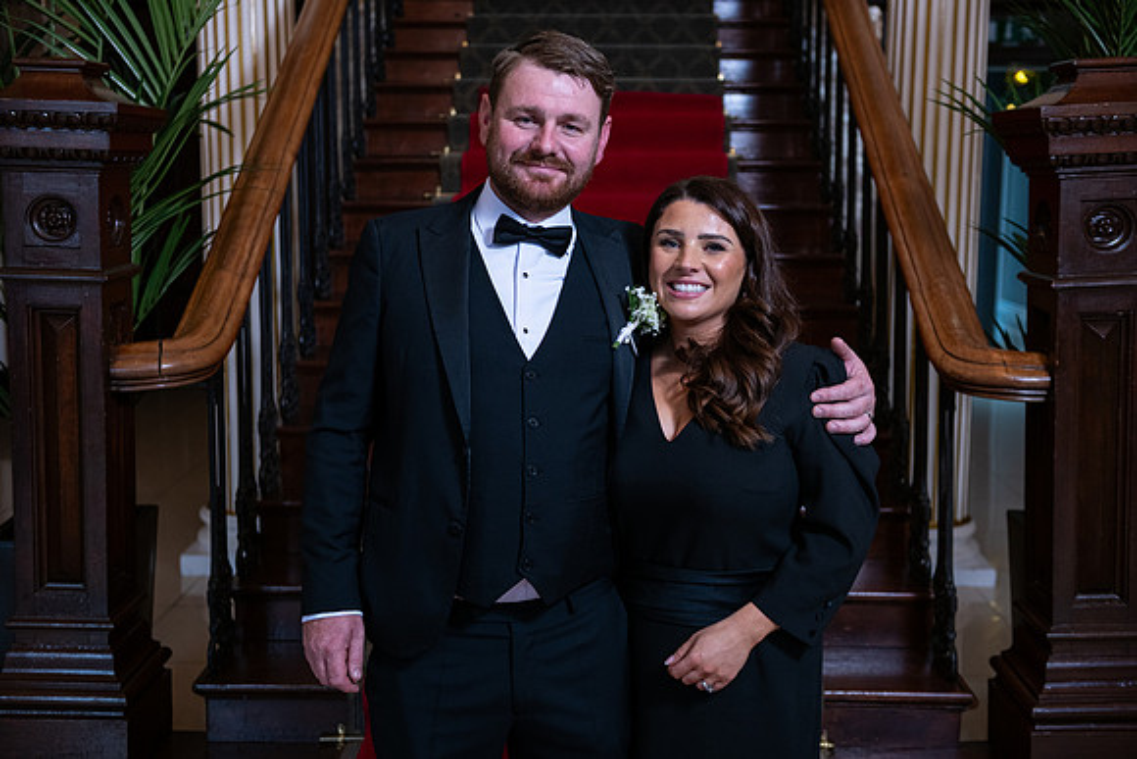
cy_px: 380
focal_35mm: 45
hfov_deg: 43.6
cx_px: 568
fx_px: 1422
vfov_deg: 29.9
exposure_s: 1/160
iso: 500
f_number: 3.5
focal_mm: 45
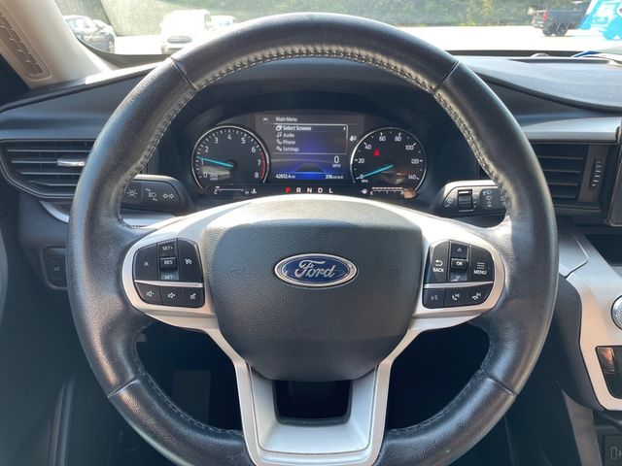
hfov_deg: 67.3
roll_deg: +3.0
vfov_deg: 53.1
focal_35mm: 26
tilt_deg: -24.6
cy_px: 233
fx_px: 467
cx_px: 311
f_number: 1.6
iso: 50
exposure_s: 1/121
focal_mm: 4.2
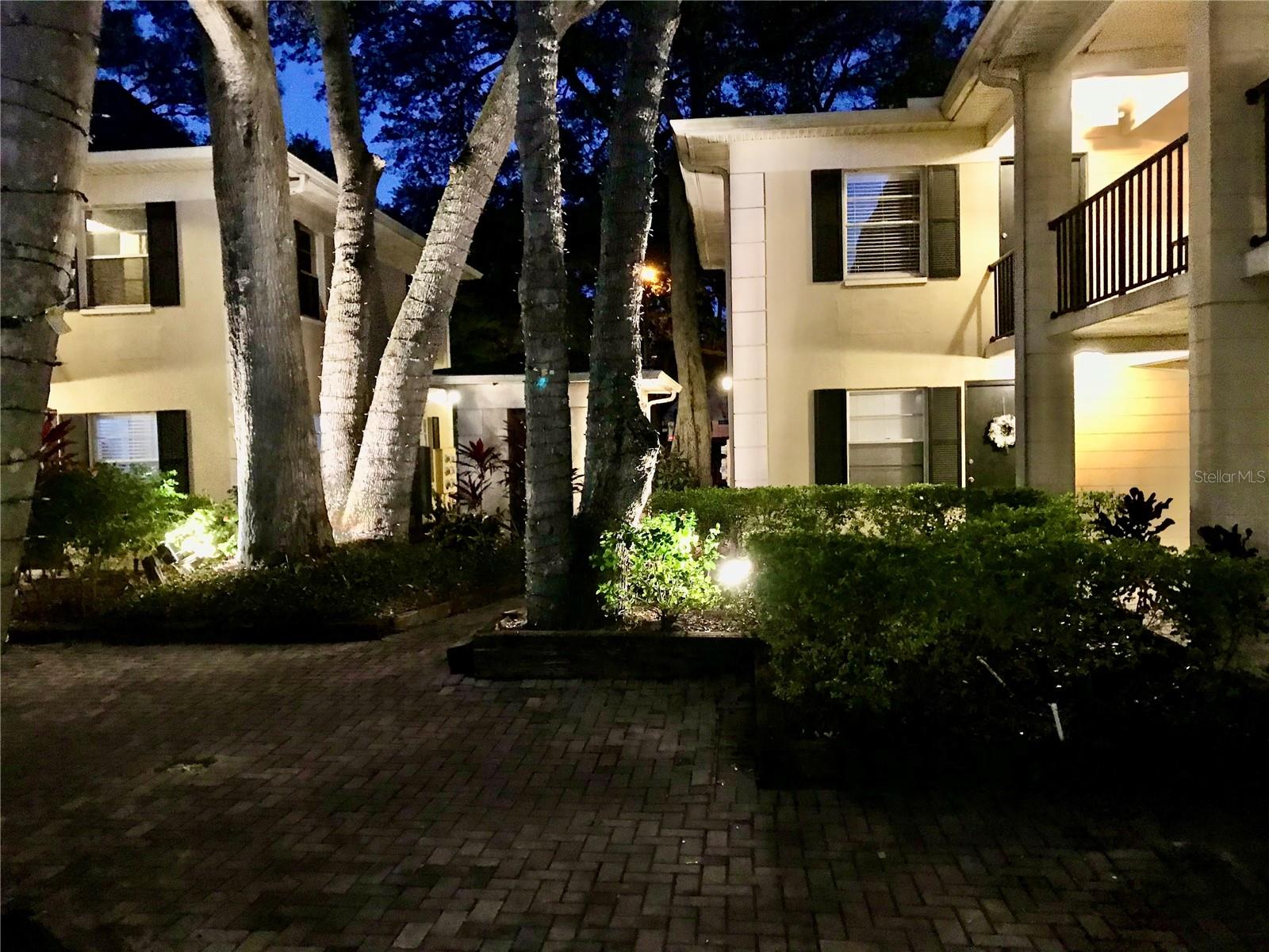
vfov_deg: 49.7
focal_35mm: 28
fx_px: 1026
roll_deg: +1.2
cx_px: 634
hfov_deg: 63.4
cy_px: 476
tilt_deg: -1.4
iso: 125
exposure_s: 1/4
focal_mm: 3.99
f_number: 1.8
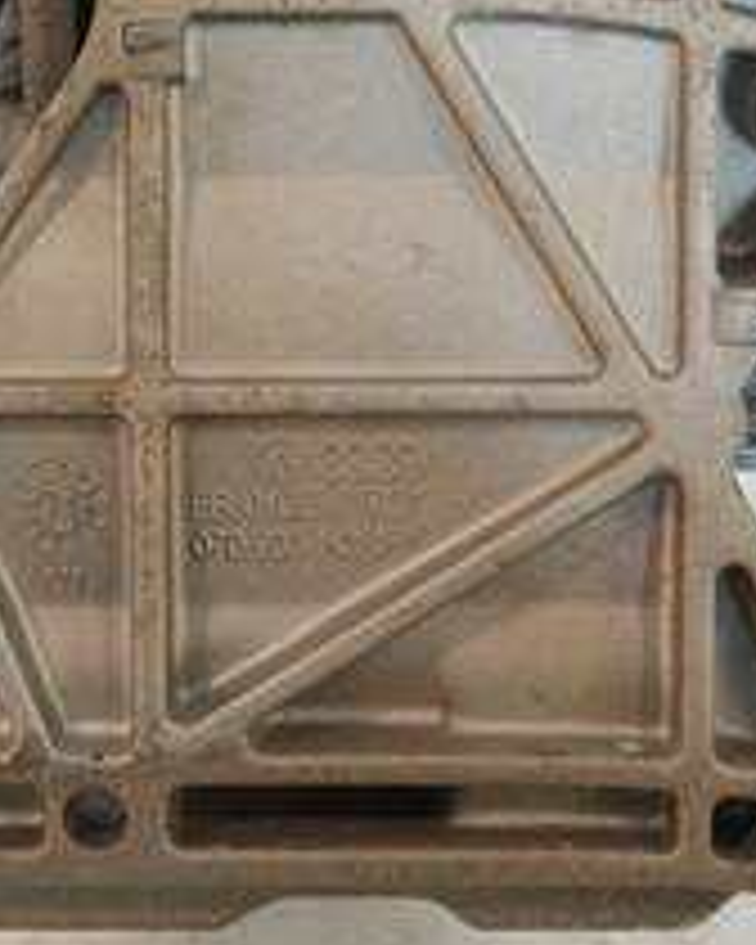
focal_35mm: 76
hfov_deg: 20.2
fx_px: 2126
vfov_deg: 25.0
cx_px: 356
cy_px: 369
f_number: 4
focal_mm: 17
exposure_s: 1/60
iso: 320
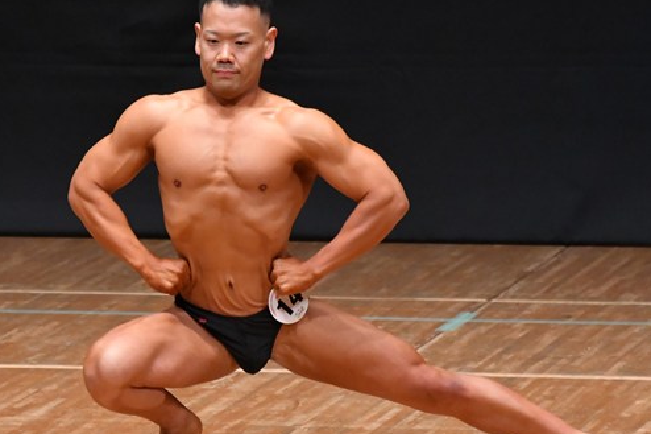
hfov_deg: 3.5
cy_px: 264
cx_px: 250
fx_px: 10629
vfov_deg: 2.3
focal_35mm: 588
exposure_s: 1/400
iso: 5000
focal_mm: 250
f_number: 5.6
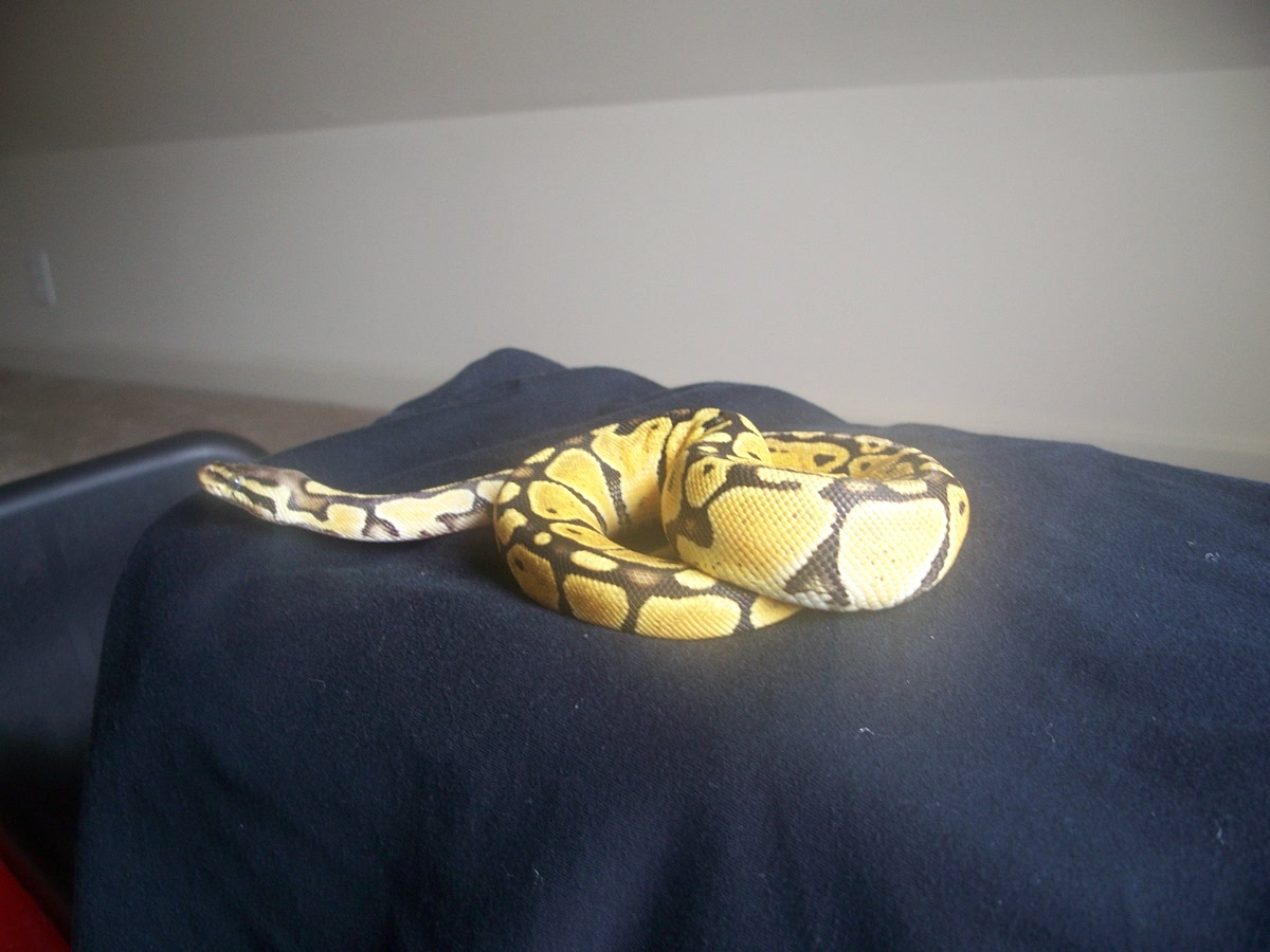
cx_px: 635
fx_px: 1357
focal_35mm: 37
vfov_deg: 38.7
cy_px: 476
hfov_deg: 50.1
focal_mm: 7.8
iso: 125
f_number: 2.8
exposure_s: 1/30
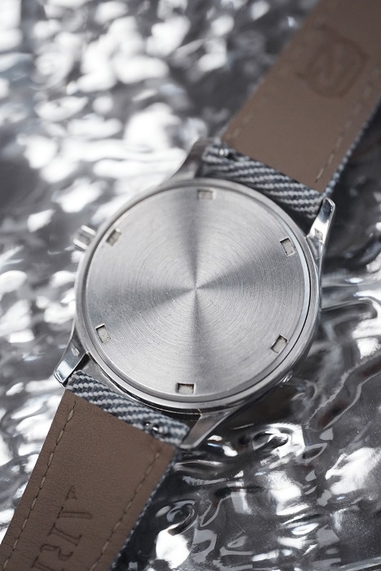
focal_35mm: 105
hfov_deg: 13.1
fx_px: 1665
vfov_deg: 19.4
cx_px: 190
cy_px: 286
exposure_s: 1/250
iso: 4000
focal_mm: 105
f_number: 3.5
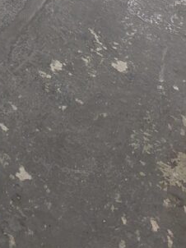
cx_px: -129
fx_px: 560
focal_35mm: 78
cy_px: -170
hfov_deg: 16.4
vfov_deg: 19.9
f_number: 1.8
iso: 200
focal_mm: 5.54
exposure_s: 1/50
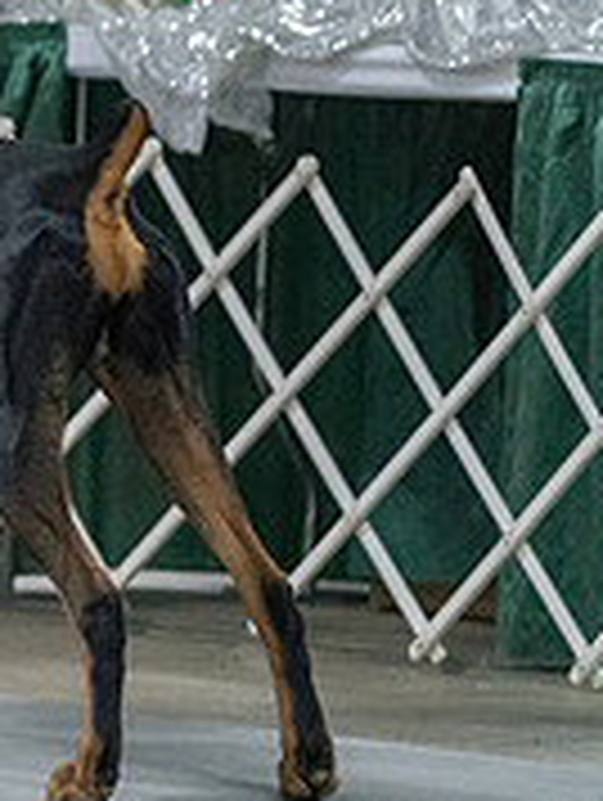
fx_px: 11678
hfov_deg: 2.9
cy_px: -61
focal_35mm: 504
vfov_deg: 3.9
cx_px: -464
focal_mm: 161
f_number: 2.8
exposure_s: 1/400
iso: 6400
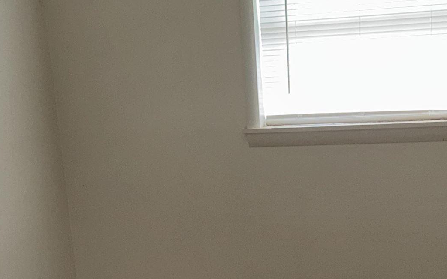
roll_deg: +2.9
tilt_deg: -16.0
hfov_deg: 27.5
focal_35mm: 75
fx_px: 914
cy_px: 294
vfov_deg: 16.9
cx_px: 250
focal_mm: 6.76
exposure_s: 1/21
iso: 100
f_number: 1.78
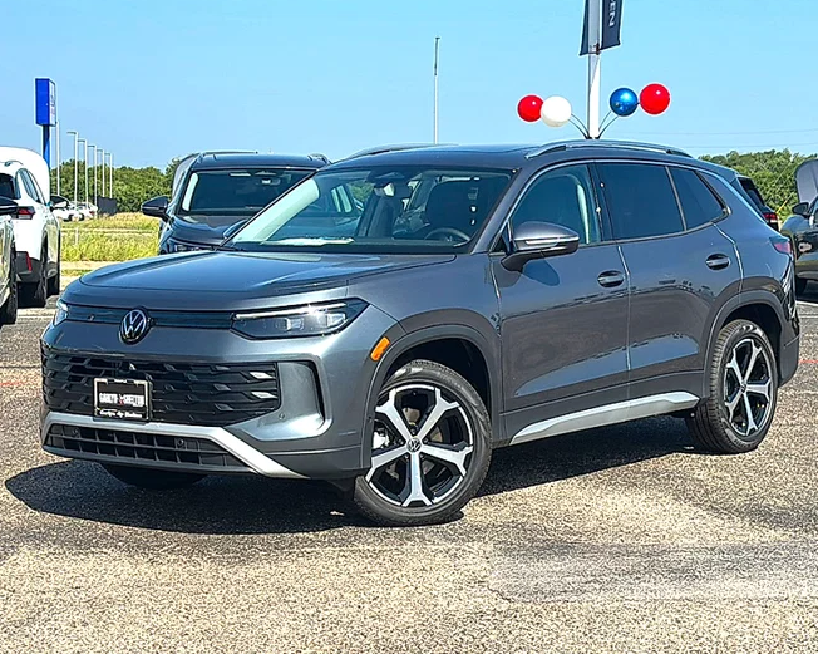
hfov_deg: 29.2
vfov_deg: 23.5
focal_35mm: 65
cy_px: 326
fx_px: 1573
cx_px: 415
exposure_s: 1/4219
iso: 80
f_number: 1.78
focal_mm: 6.86
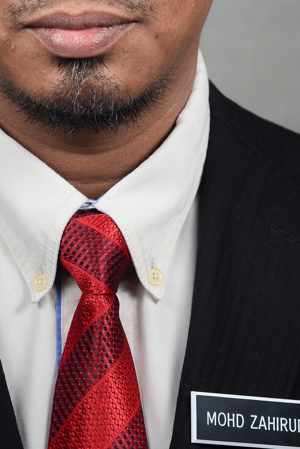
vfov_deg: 14.5
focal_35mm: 139
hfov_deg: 9.9
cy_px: 5
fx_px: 1735
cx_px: 71
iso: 250
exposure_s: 1/200
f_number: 6.3
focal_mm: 50
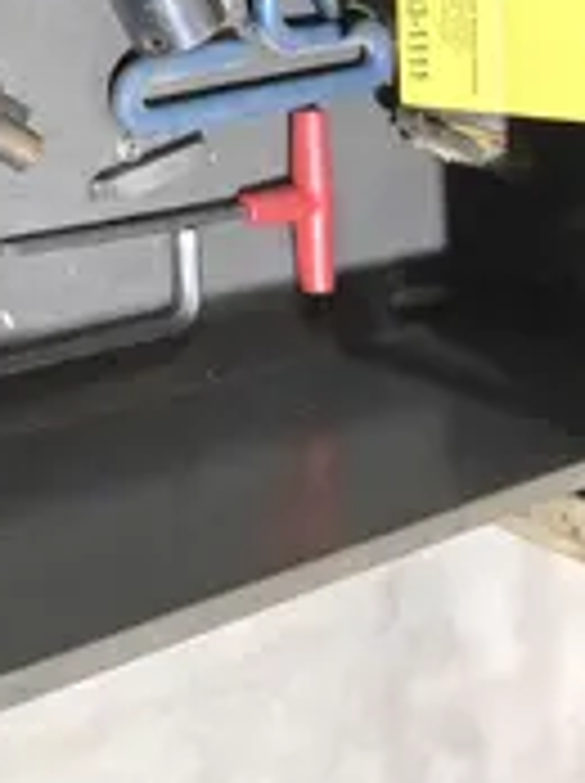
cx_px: -36
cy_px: 4
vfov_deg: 33.3
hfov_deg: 25.7
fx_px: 1197
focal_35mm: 53
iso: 800
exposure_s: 1/120
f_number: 1.8
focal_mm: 5.4
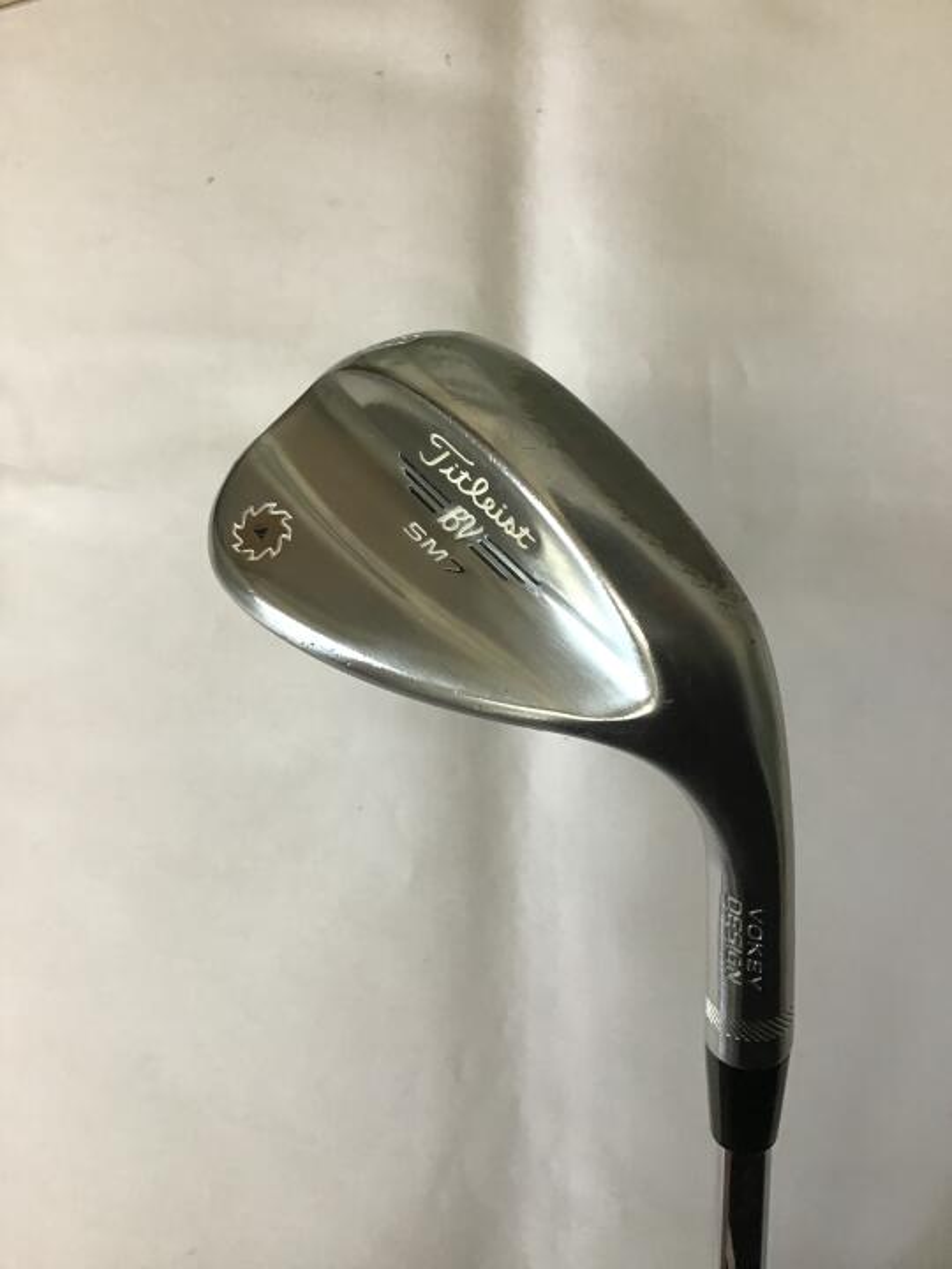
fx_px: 1137
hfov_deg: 45.4
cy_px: 634
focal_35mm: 31
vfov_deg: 58.4
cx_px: 476
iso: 50
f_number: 2.4
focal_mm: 3.3
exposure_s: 1/33
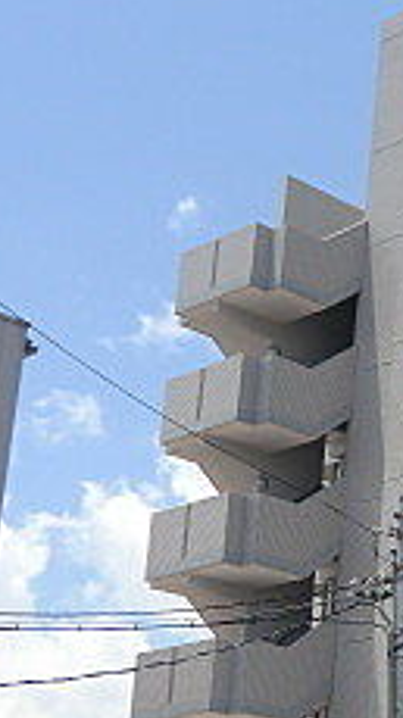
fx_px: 1675
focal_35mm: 88
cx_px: 772
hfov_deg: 12.3
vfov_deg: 24.1
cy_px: 450
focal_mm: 5.2
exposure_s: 1/640
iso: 64
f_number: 3.5
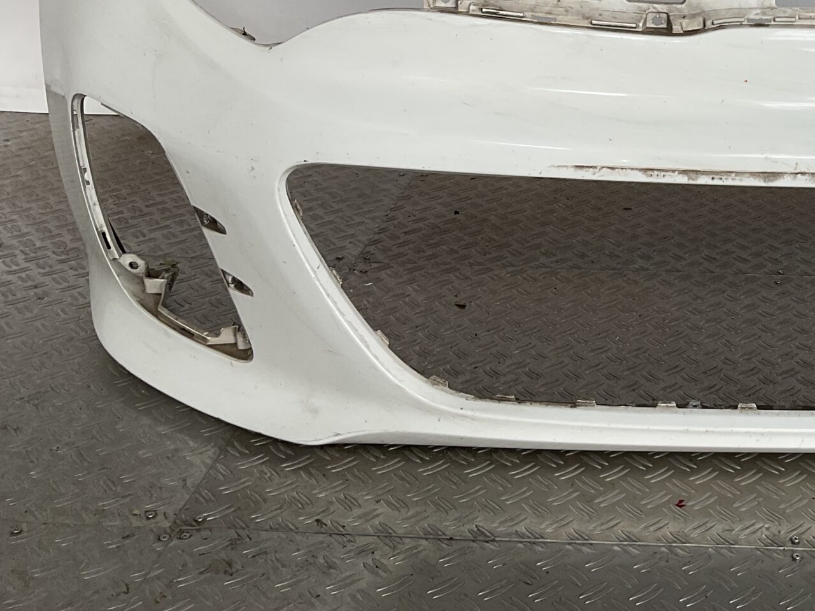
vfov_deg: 24.3
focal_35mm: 58
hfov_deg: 31.3
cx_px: 775
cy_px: 27
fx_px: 1366
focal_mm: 3
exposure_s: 1/351
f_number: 1.8
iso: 16
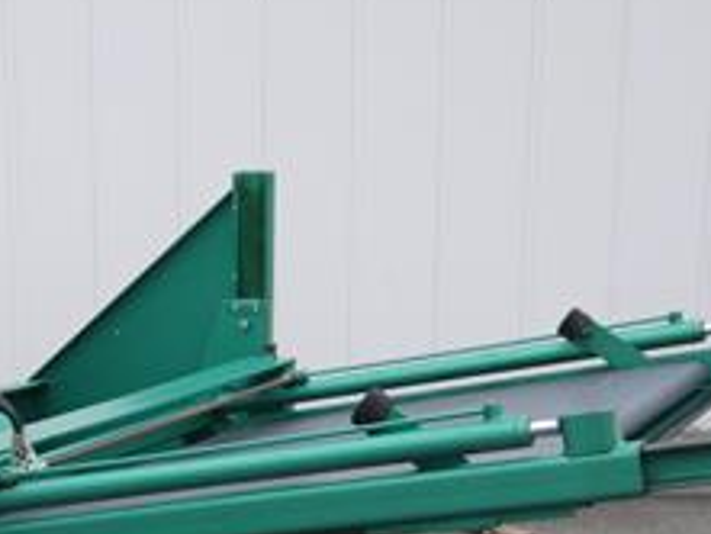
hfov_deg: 21.9
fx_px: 1788
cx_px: 42
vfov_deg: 16.5
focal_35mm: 87
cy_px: 595
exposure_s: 1/160
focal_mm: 15
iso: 100
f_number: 4
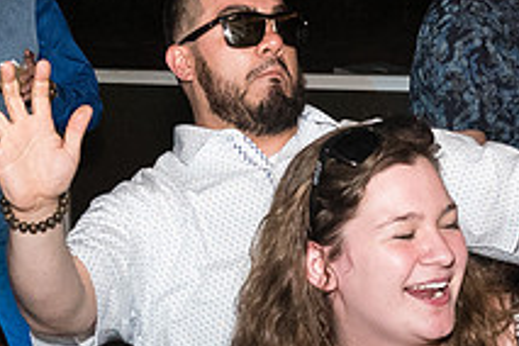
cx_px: 342
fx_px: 1773
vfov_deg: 11.1
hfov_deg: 16.6
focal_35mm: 123
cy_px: 330
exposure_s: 1/80
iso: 2000
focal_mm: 16
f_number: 5
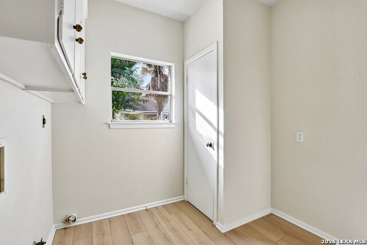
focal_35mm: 16
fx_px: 163
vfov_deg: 73.8
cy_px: 122
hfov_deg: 96.7
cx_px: 184
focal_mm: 16
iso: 400
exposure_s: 1/60
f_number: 8
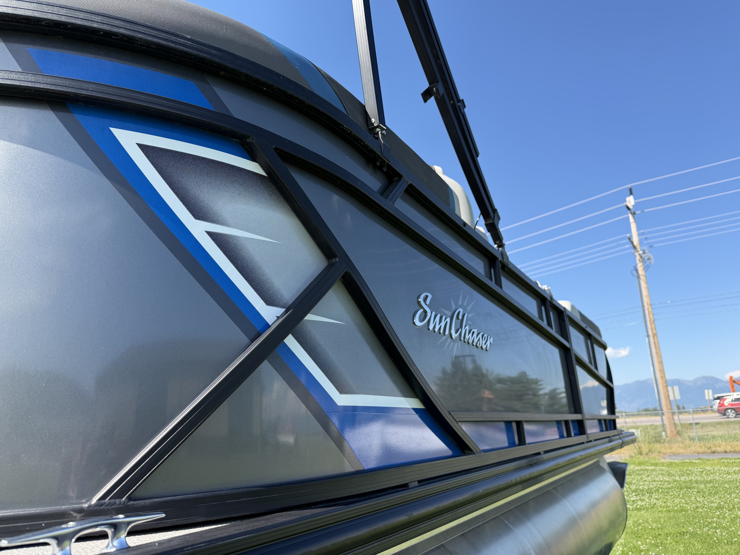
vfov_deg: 56.8
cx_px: 370
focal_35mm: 24
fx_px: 513
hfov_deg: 71.6
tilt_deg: +16.1
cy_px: 278
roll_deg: +3.1
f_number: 1.78
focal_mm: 6.76
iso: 80
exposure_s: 1/2169
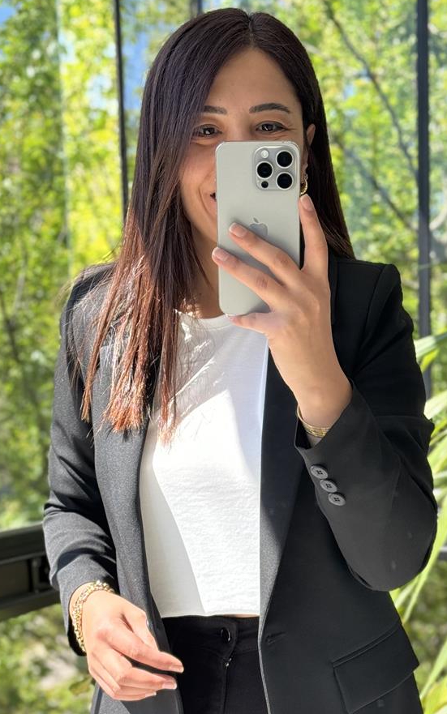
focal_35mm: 77
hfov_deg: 16.9
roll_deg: +0.7
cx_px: 291
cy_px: 516
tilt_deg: -19.5
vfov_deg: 26.5
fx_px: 1500
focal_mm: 6.76
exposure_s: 1/247
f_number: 1.78
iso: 64
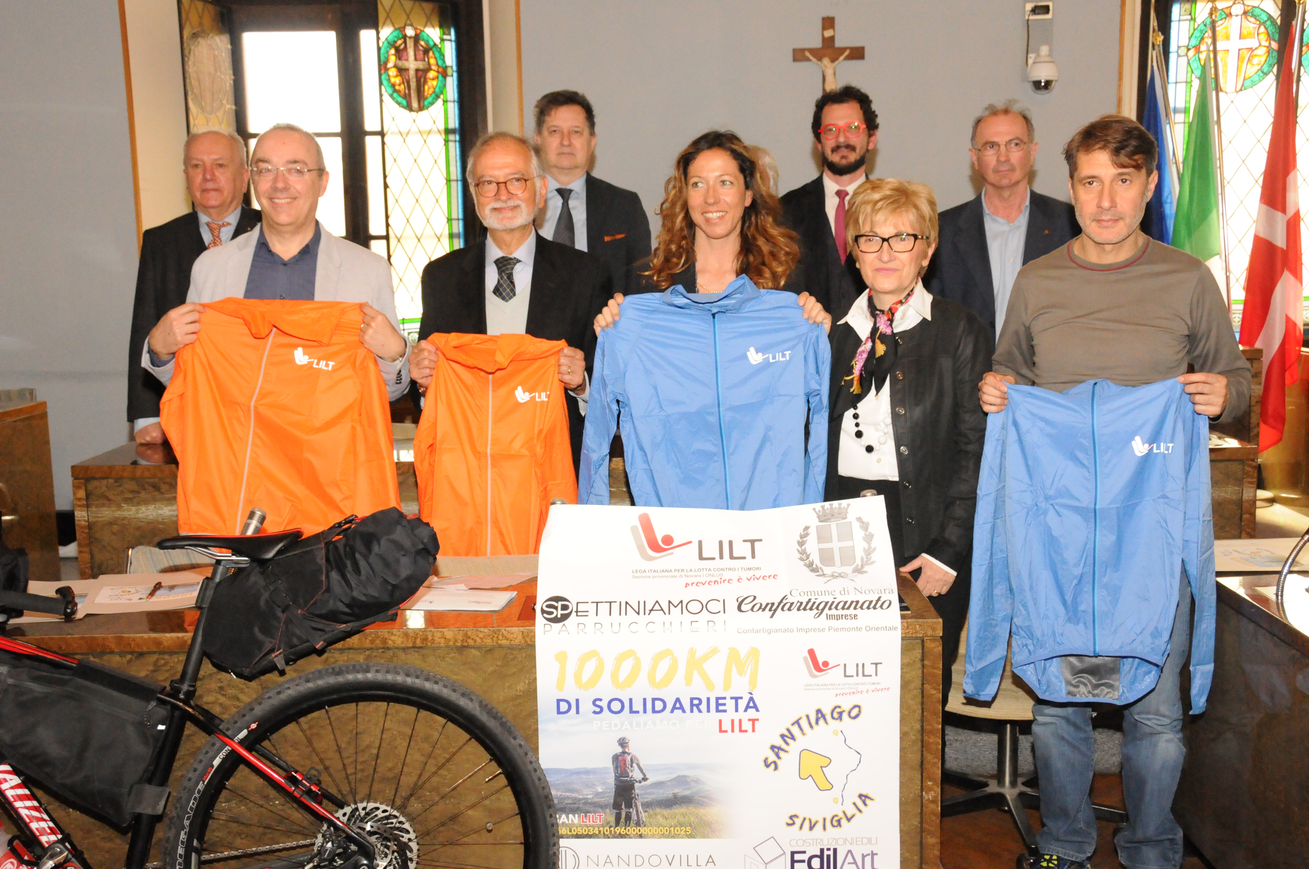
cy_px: 434
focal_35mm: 39
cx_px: 654
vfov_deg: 34.1
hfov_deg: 49.6
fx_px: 1416
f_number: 6.3
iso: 3200
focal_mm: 26
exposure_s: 1/200
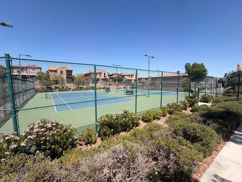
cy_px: 91
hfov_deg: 98.2
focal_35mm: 15
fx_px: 105
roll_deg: +1.4
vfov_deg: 81.7
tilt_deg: -3.8
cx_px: 123
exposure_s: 1/770
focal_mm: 2.22
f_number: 2.2
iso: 20
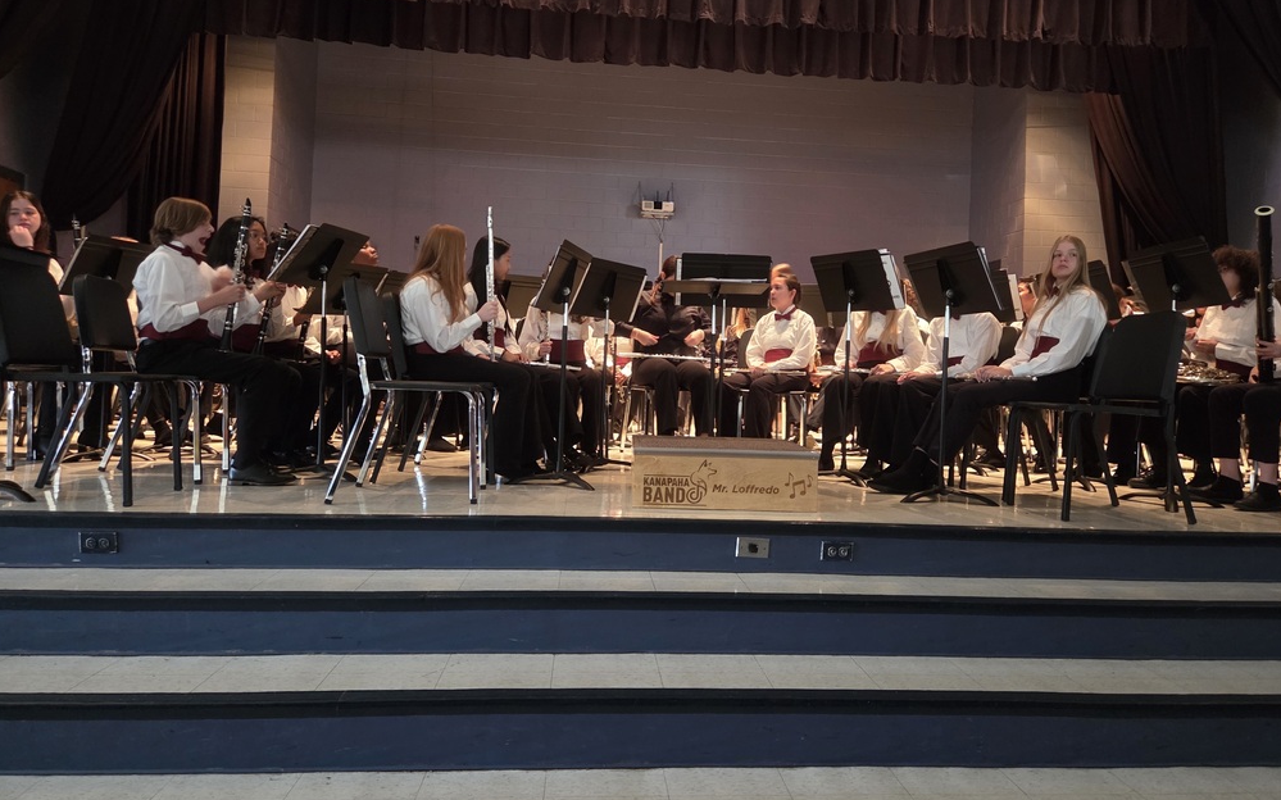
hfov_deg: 72.5
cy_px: 342
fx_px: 873
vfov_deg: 49.1
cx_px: 653
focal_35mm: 25
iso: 1600
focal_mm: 5.4
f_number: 1.8
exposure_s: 1/60
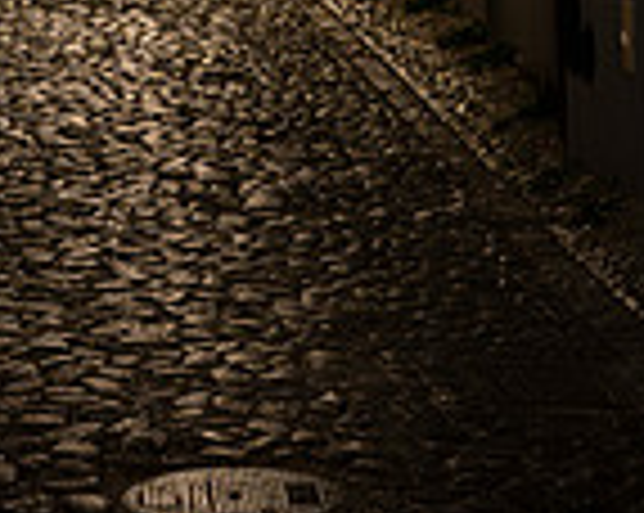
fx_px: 2703
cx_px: 158
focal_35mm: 142
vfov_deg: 10.1
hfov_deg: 13.5
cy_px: -468
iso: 2500
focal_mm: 48
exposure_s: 1.6
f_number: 20
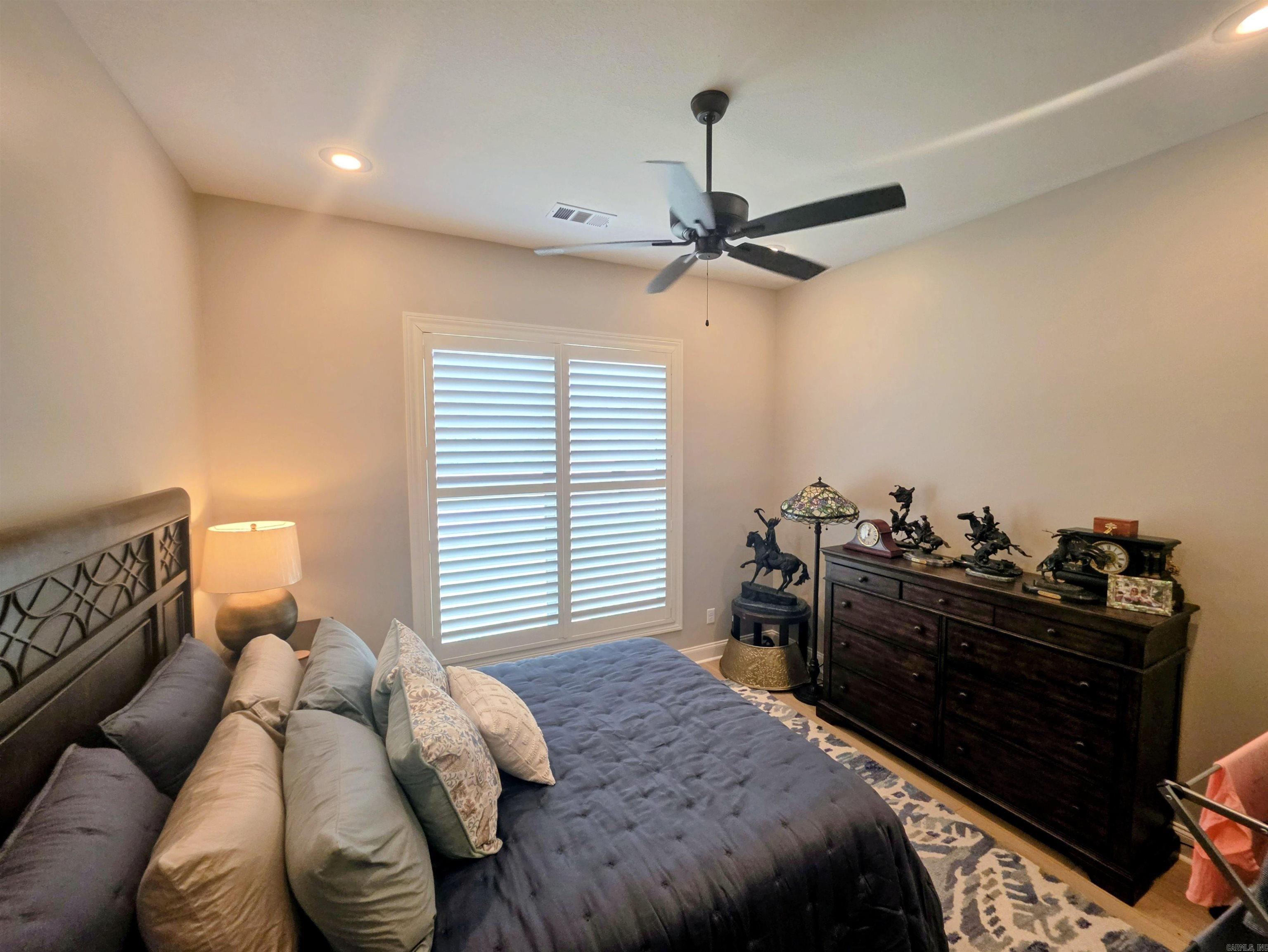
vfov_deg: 89.9
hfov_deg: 106.2
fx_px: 476
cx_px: 634
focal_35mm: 13
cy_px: 476
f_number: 1.9
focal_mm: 2.2
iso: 125
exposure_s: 1/120
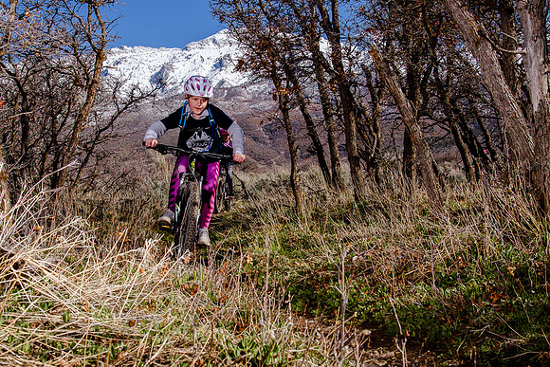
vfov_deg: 27.1
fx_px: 762
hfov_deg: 39.6
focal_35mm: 50
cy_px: 186
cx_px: 237
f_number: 9
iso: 200
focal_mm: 38
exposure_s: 1/400
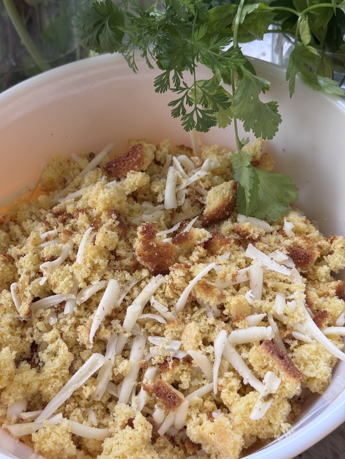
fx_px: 638
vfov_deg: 39.7
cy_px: 230
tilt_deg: -53.1
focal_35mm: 48
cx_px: 172
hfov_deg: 30.3
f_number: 1.78
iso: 100
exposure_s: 1/60
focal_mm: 6.76
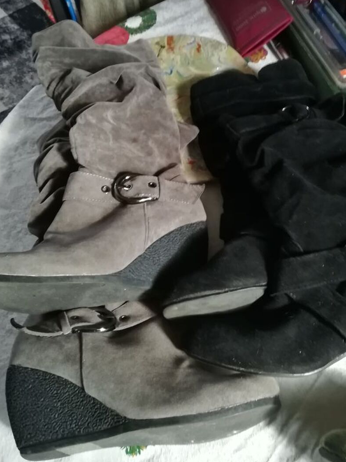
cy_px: 204
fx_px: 440
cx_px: 202
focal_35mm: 33
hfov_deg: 42.8
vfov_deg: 55.2
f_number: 2.2
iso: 400
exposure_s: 1/25
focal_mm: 3.83
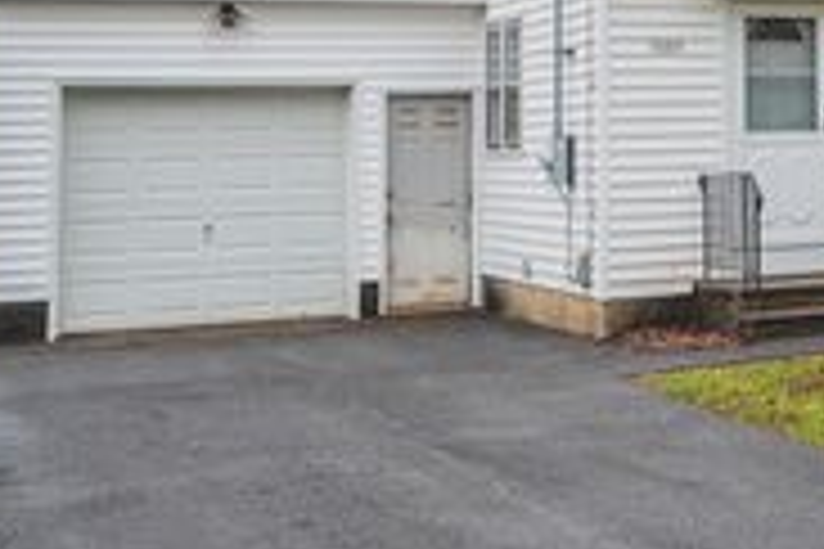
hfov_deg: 22.7
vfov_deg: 16.2
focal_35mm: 82
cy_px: -29
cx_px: 1000
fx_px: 1877
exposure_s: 1/640
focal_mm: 30
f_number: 9
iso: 1000
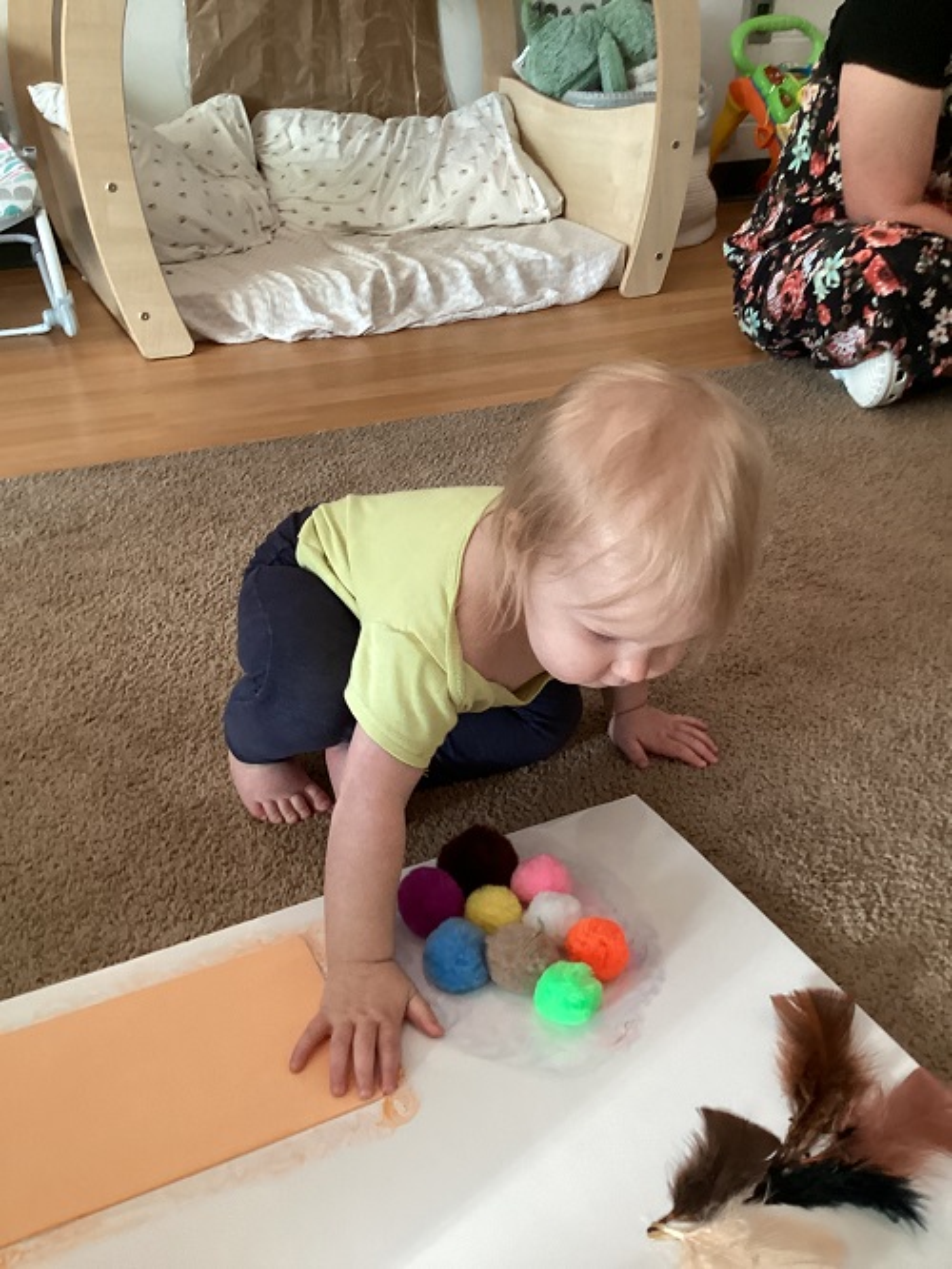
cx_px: 476
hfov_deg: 45.5
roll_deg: -0.3
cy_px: 634
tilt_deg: -27.5
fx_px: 1136
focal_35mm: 31
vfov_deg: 58.3
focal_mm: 3.3
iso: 200
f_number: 2.4
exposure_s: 1/60
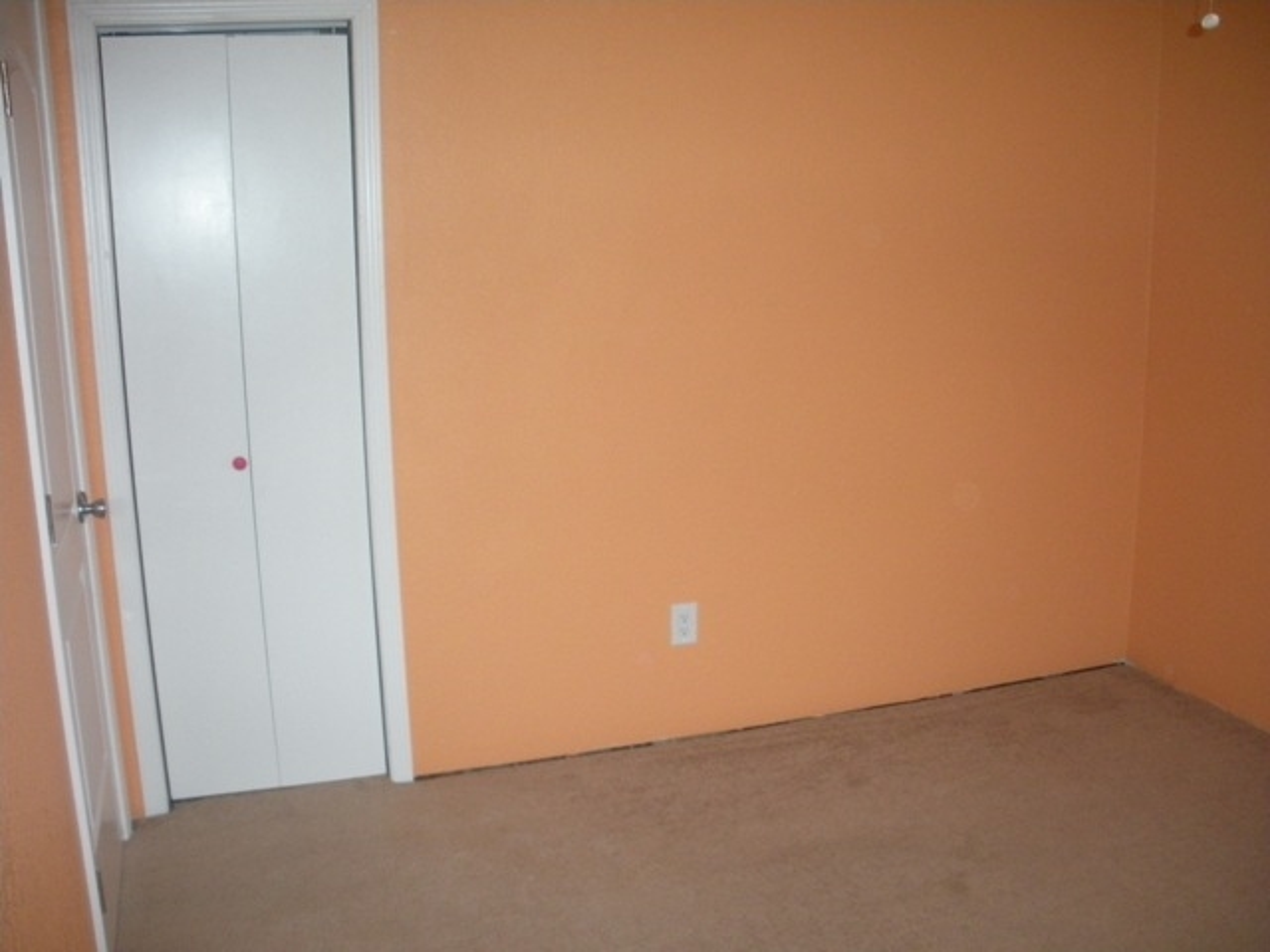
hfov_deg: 52.6
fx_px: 1284
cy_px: 476
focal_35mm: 35
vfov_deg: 40.7
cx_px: 635
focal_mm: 6.3
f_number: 3.5
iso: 400
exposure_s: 1/60
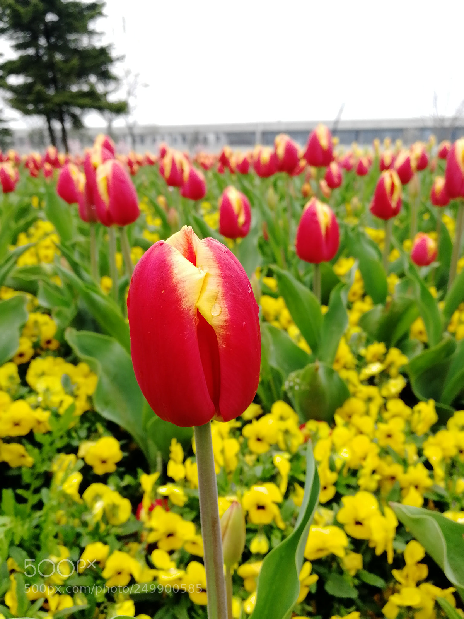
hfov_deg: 51.4
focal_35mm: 27
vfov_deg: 65.3
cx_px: 232
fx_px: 483
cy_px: 310
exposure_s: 1/100
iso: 50
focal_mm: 3.95
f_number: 2.2
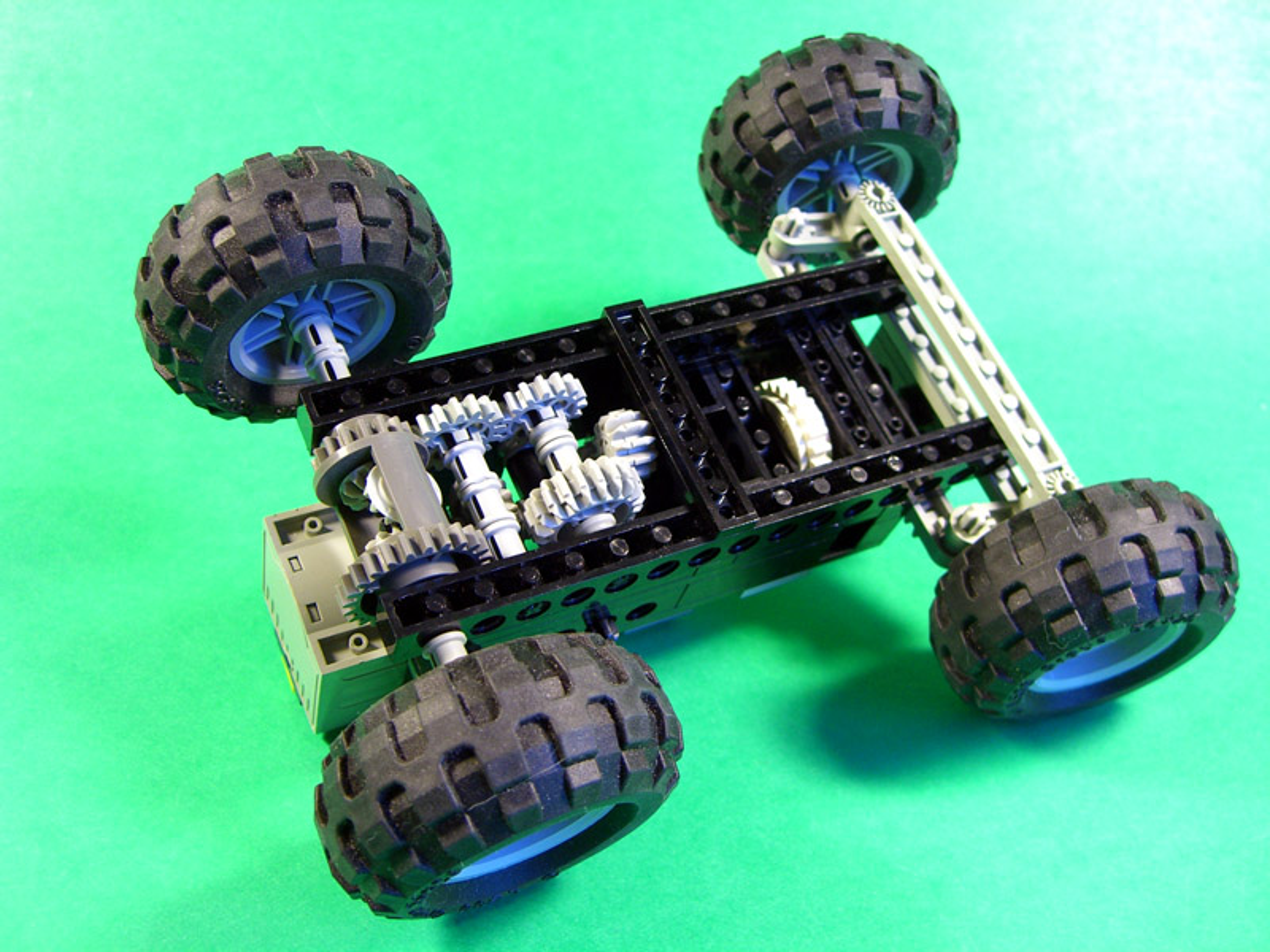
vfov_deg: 37.7
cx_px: 635
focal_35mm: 38
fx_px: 1394
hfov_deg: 49.0
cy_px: 476
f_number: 2.8
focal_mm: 7.9
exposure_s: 1/25
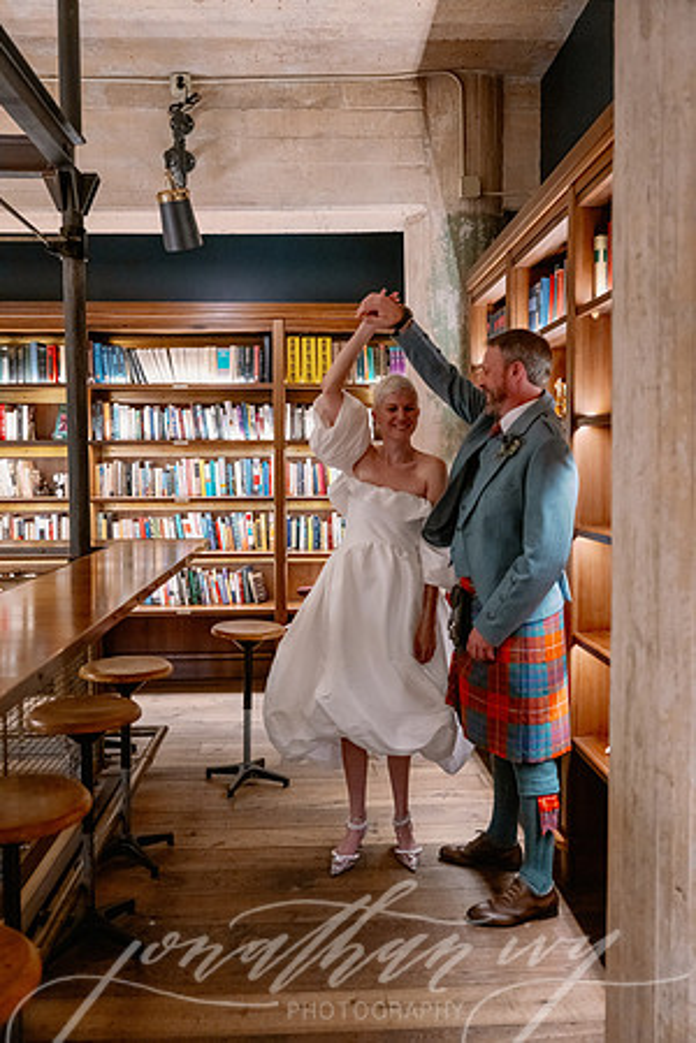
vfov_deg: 61.1
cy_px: 522
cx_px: 348
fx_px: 884
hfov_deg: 43.0
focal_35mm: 30
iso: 4000
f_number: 2.8
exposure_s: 1/160
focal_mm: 30.5
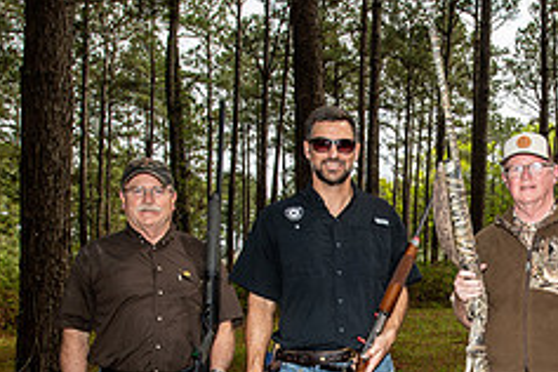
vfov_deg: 26.3
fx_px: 759
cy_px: 356
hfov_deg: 38.8
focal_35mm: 49
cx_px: 445
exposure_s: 1/250
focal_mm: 20
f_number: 5.6
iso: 125
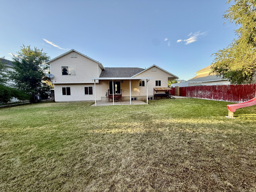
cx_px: 128
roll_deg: +1.7
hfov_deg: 102.1
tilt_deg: -1.6
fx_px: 104
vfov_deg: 85.7
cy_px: 96
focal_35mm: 14
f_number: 2.2
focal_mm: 2.22
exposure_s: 1/242
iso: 64
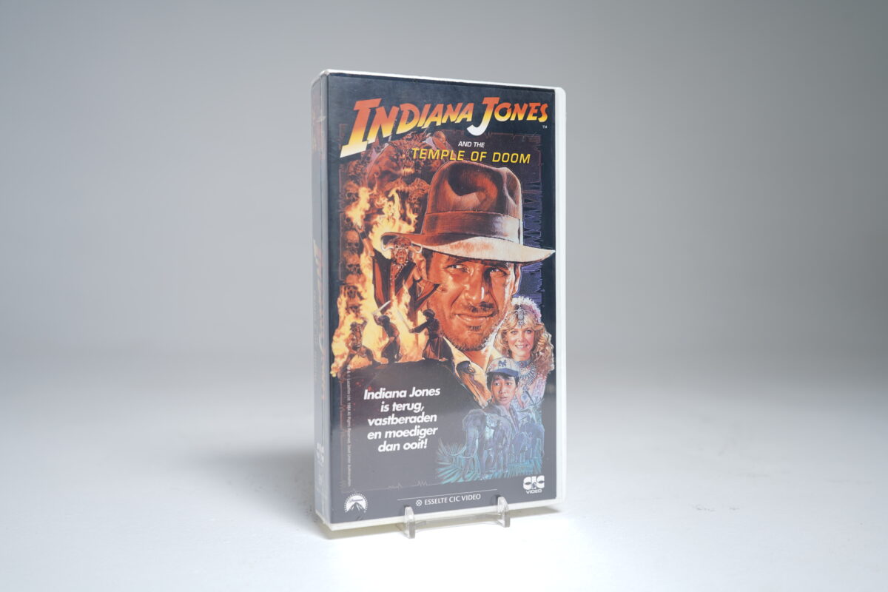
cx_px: 444
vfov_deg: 40.0
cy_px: 296
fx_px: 814
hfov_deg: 57.2
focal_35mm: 33
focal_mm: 33
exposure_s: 1/5
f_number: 4.5
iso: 64
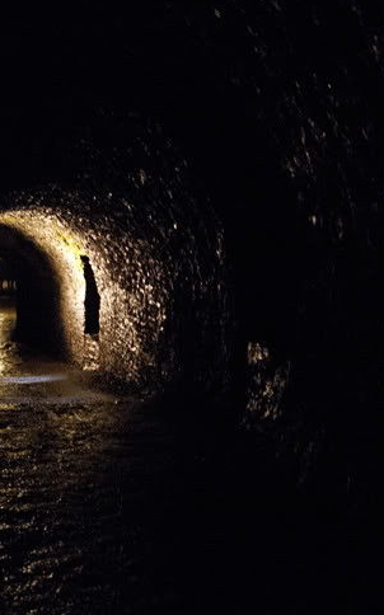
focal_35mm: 52
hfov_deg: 24.4
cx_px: 75
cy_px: 409
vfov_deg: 38.5
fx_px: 872
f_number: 4.5
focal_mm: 22
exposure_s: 1/8
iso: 1600
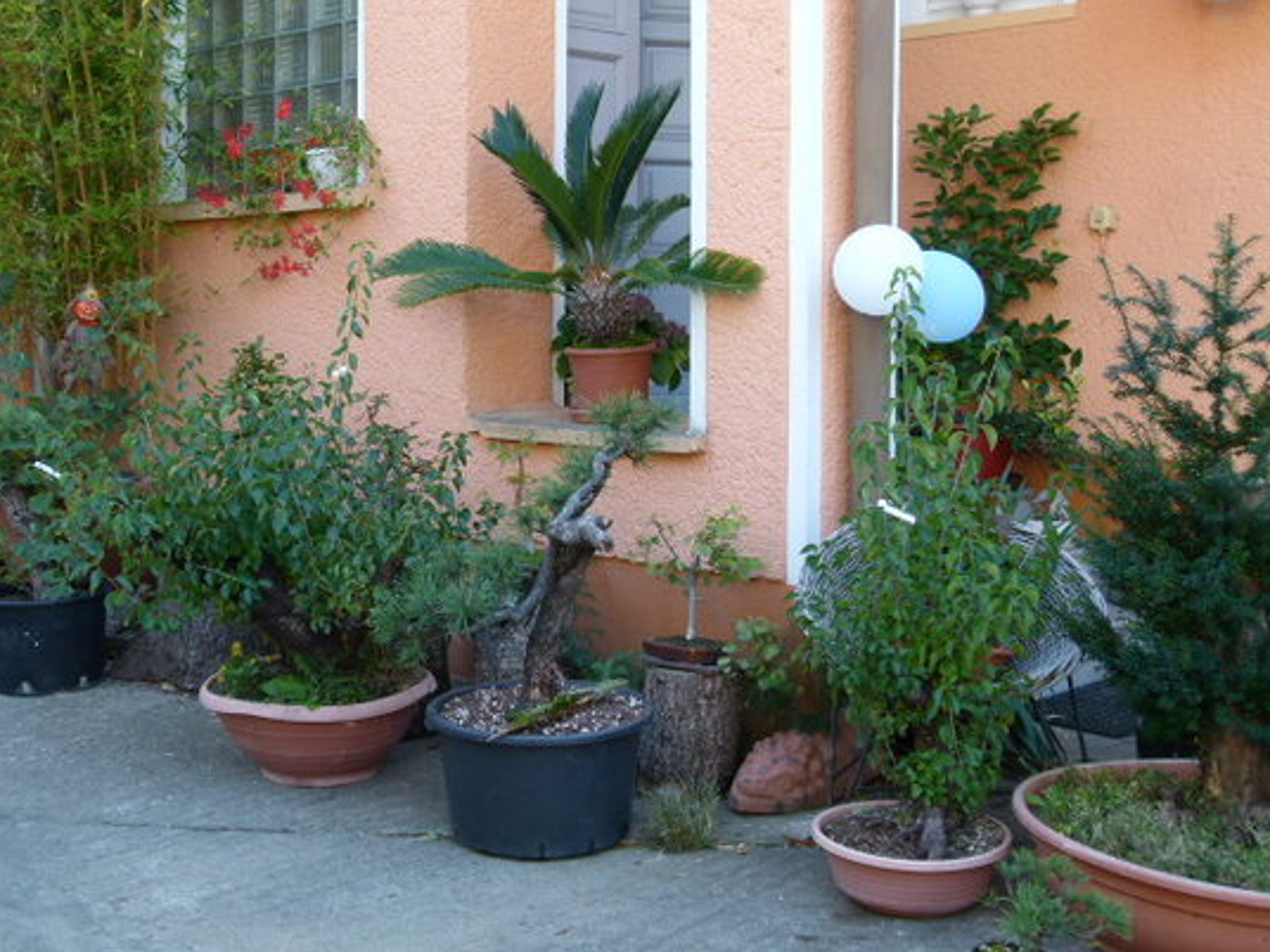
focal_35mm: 47
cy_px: 429
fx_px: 1724
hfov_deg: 40.4
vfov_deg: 30.9
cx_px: 566
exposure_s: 1/60
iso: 100
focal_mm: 7.6
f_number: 3.2
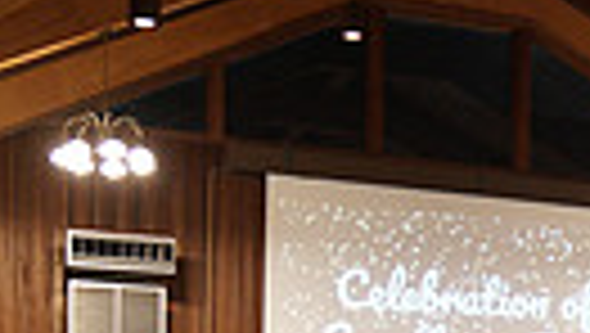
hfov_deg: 18.4
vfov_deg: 10.3
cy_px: 592
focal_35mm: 111
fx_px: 1738
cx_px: 689
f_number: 1.8
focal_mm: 24
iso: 1600
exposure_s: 1/50
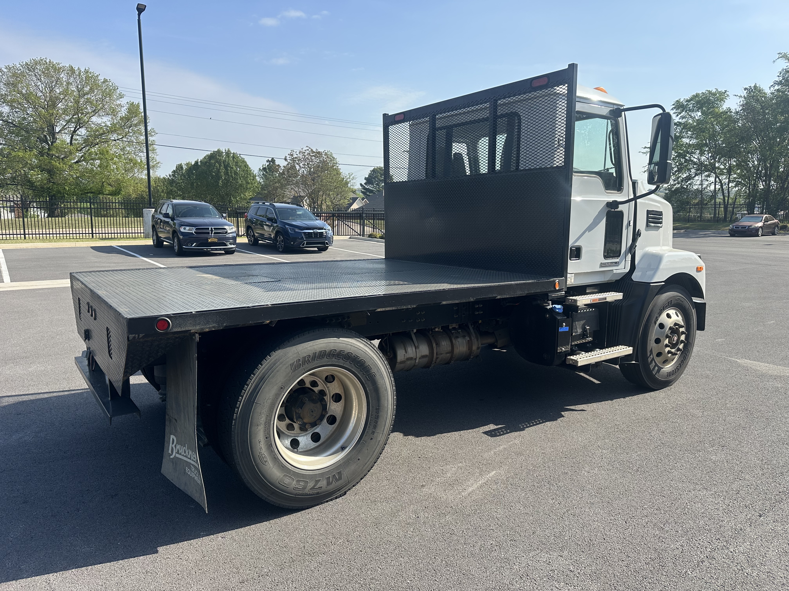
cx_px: 394
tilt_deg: -10.1
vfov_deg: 56.8
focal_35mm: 24
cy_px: 296
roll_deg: -1.3
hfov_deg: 71.6
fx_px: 547
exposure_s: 1/3058
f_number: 1.78
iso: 80
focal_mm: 6.86
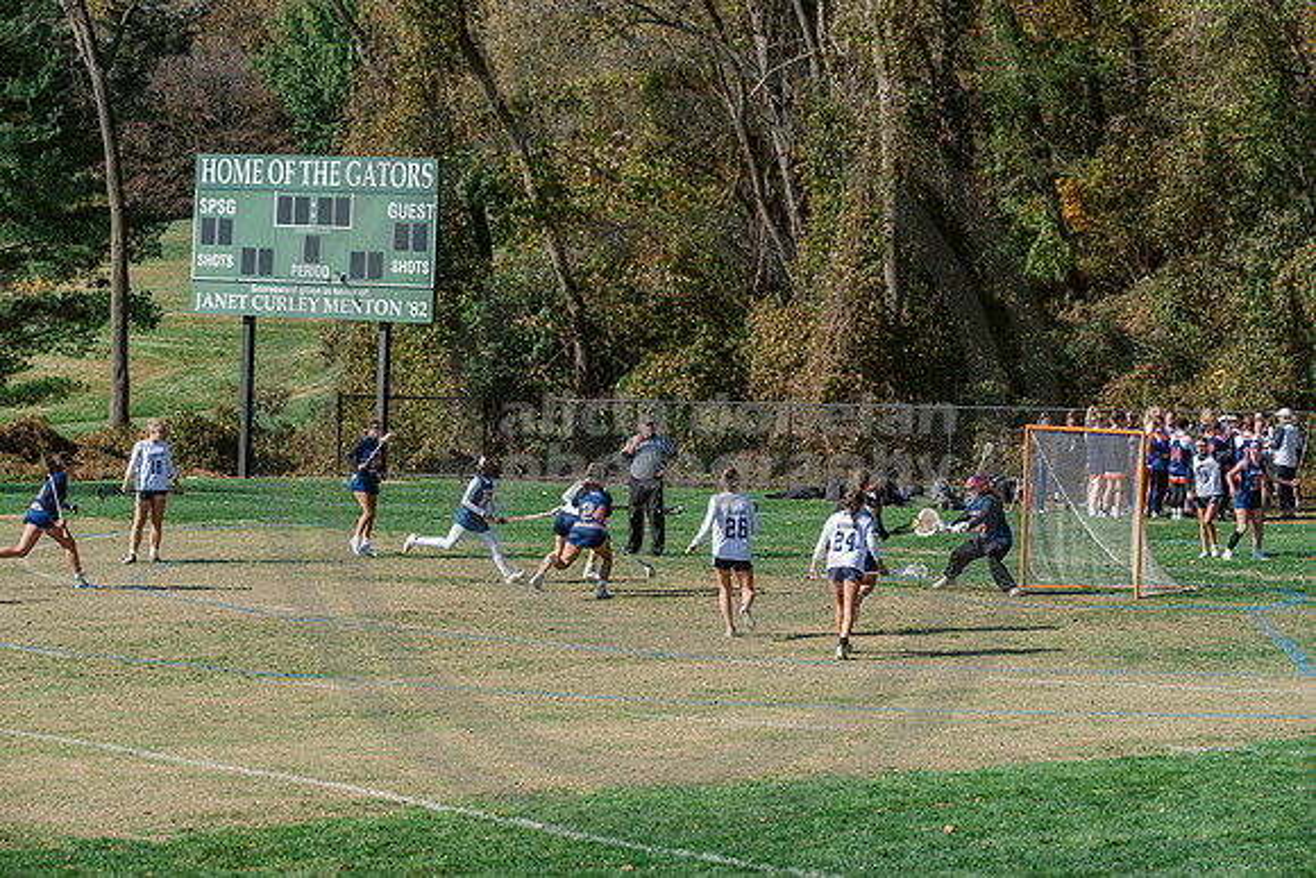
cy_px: 439
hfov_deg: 18.6
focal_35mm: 110
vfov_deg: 12.5
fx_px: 4022
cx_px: 658
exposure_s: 1/640
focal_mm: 110
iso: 250
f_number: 6.3
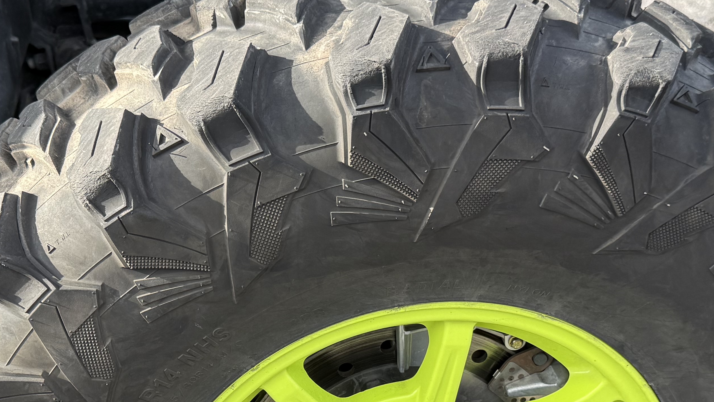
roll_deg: -0.2
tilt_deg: -35.0
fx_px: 1117
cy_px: 359
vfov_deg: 20.0
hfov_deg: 35.4
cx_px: 347
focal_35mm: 59
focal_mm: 6.76
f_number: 1.78
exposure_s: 1/488
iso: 80
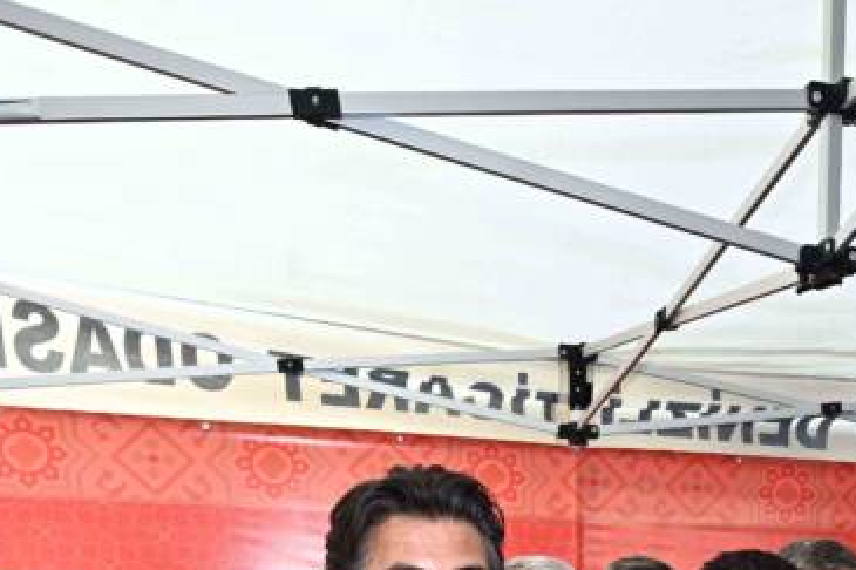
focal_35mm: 46
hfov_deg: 41.2
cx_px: 666
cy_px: 898
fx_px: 1093
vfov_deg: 22.7
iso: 500
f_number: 6.3
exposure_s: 1/60
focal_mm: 14
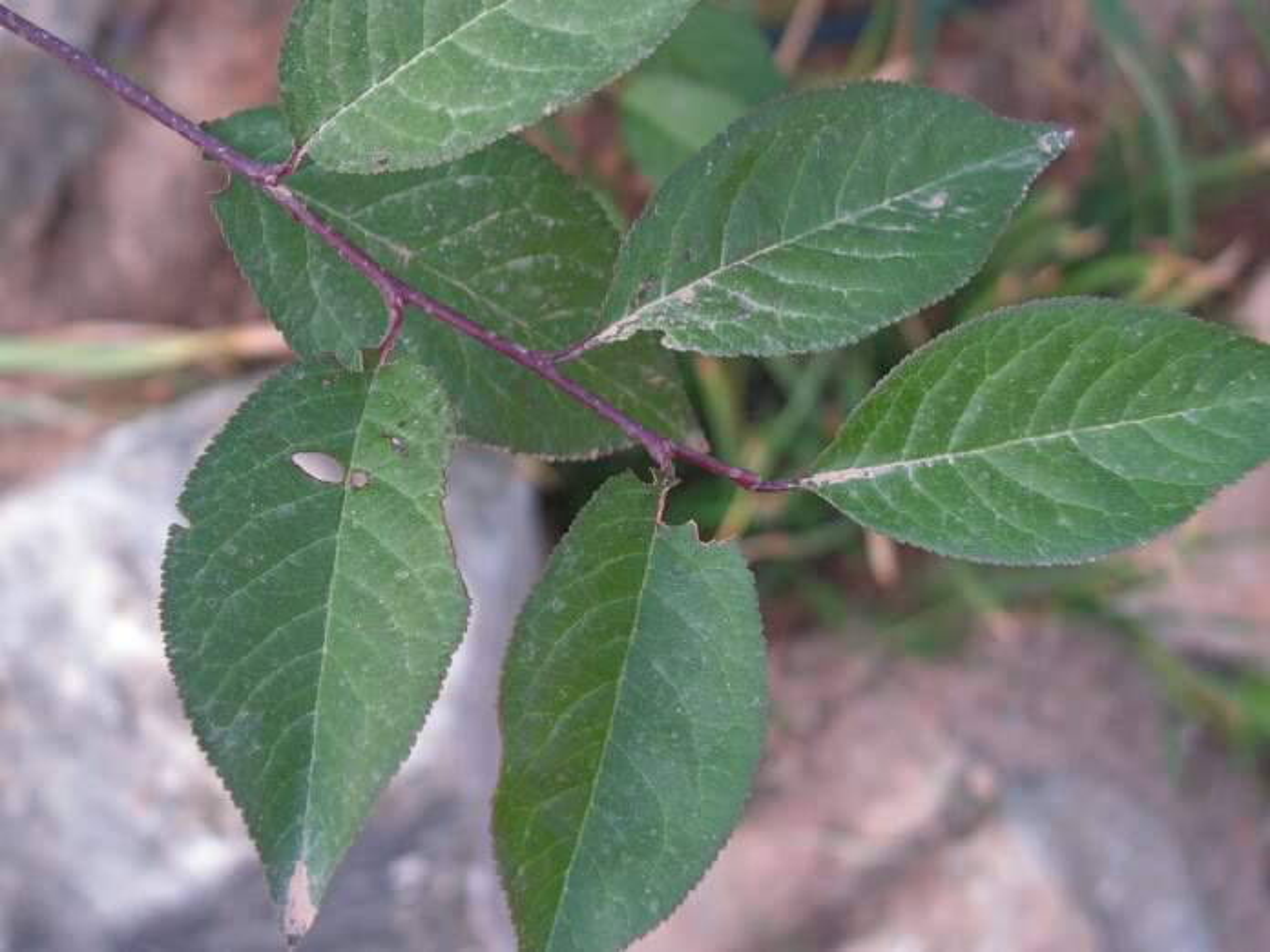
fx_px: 2165
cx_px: 635
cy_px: 476
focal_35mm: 59
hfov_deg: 32.7
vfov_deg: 24.8
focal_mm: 9.9
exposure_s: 1/60
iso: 125
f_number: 3.3
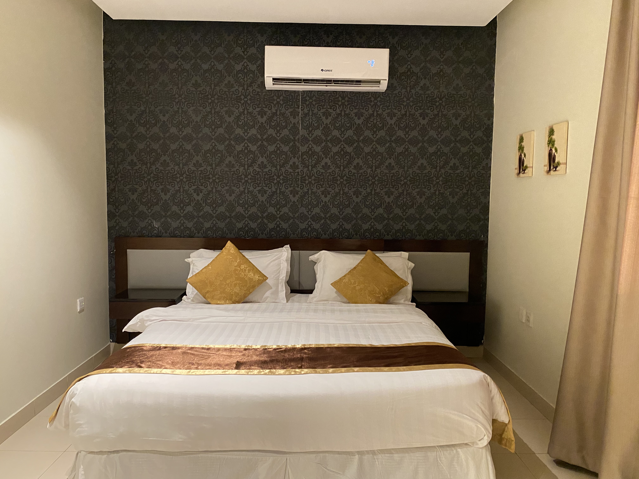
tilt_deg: -5.2
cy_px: 240
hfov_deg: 67.3
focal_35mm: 26
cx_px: 320
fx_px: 480
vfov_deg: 53.1
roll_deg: -1.2
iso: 800
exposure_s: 1/30
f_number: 1.8
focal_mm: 4.25
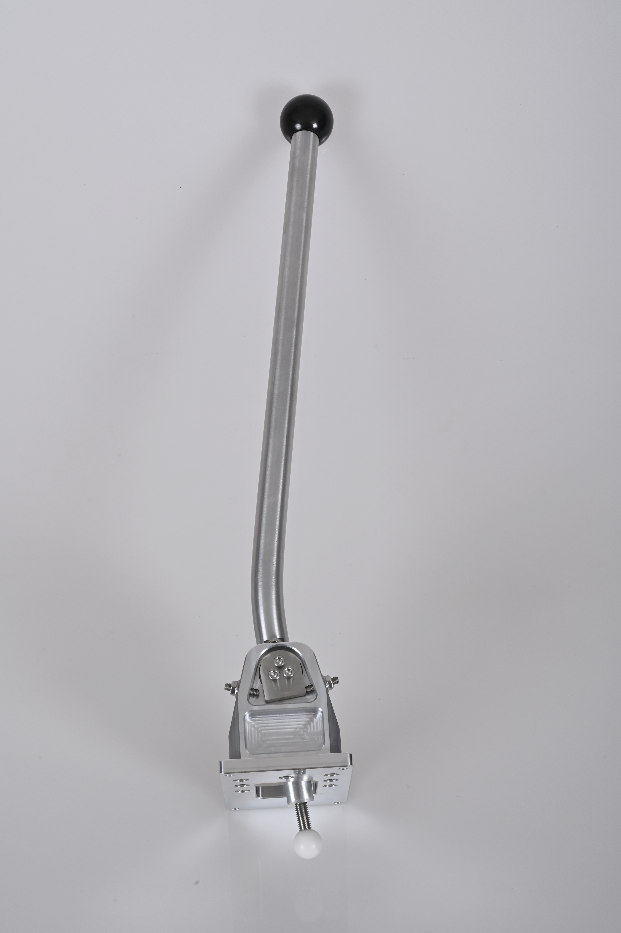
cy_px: 466
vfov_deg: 31.9
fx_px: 1632
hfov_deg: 21.5
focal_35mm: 63
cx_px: 310
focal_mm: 63
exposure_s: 1/160
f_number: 18
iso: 100
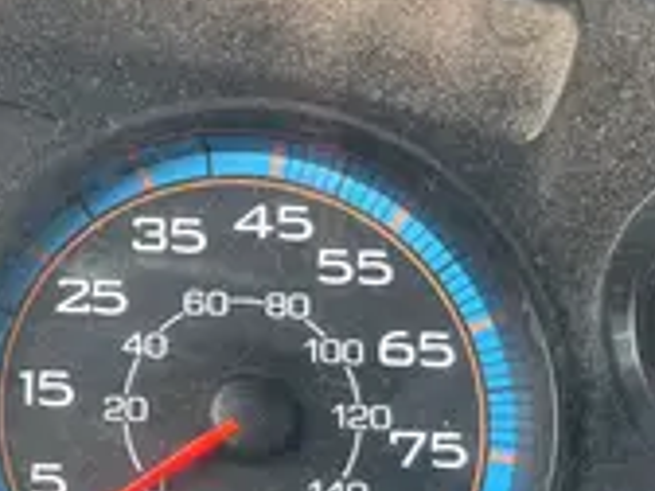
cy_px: 419
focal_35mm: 85
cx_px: -78
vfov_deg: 17.2
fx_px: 1608
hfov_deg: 21.7
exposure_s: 1/121
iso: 50
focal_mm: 5.1
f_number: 1.6
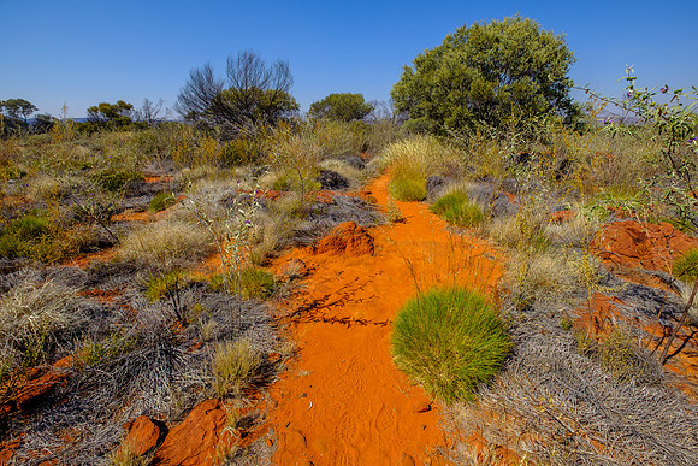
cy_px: 233
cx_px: 349
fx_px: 291
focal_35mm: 15
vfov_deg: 77.4
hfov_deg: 100.4
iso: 200
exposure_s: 1/1500
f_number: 5.6
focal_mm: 10
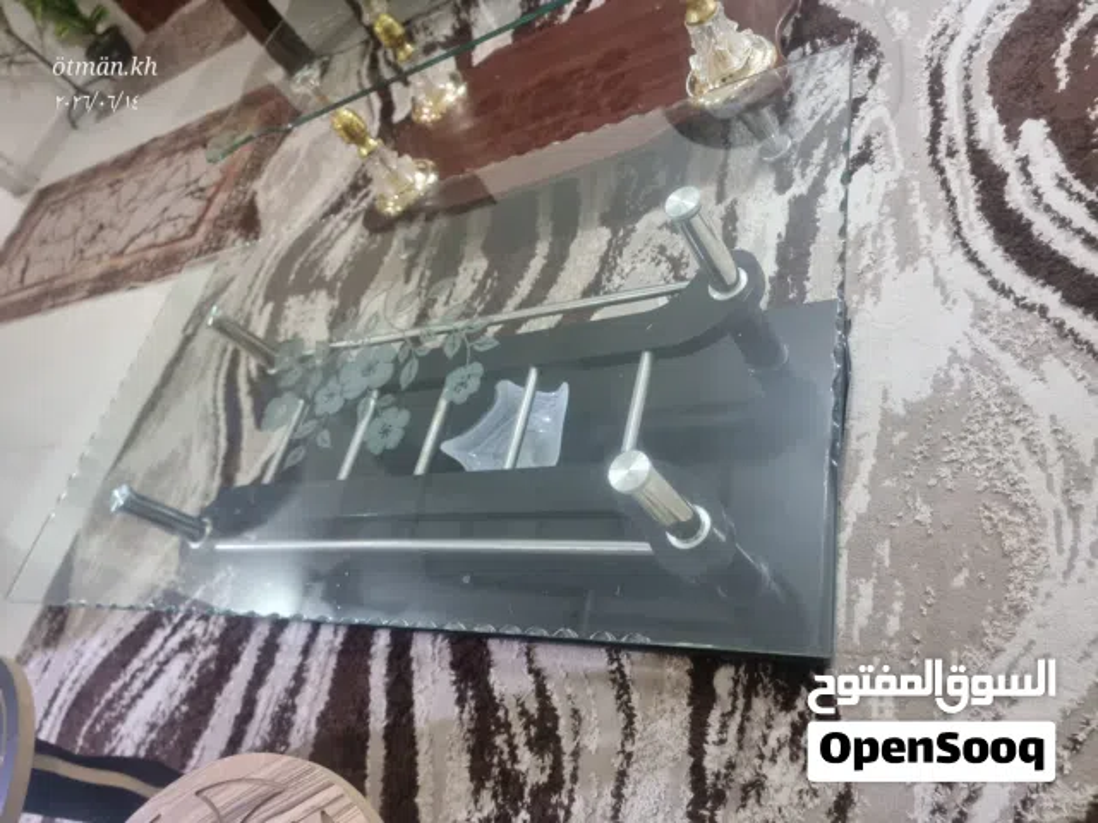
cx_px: 549
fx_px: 761
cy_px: 412
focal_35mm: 24
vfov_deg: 56.8
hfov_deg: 71.6
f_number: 1.8
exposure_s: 1/20
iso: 1250
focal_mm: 6.7
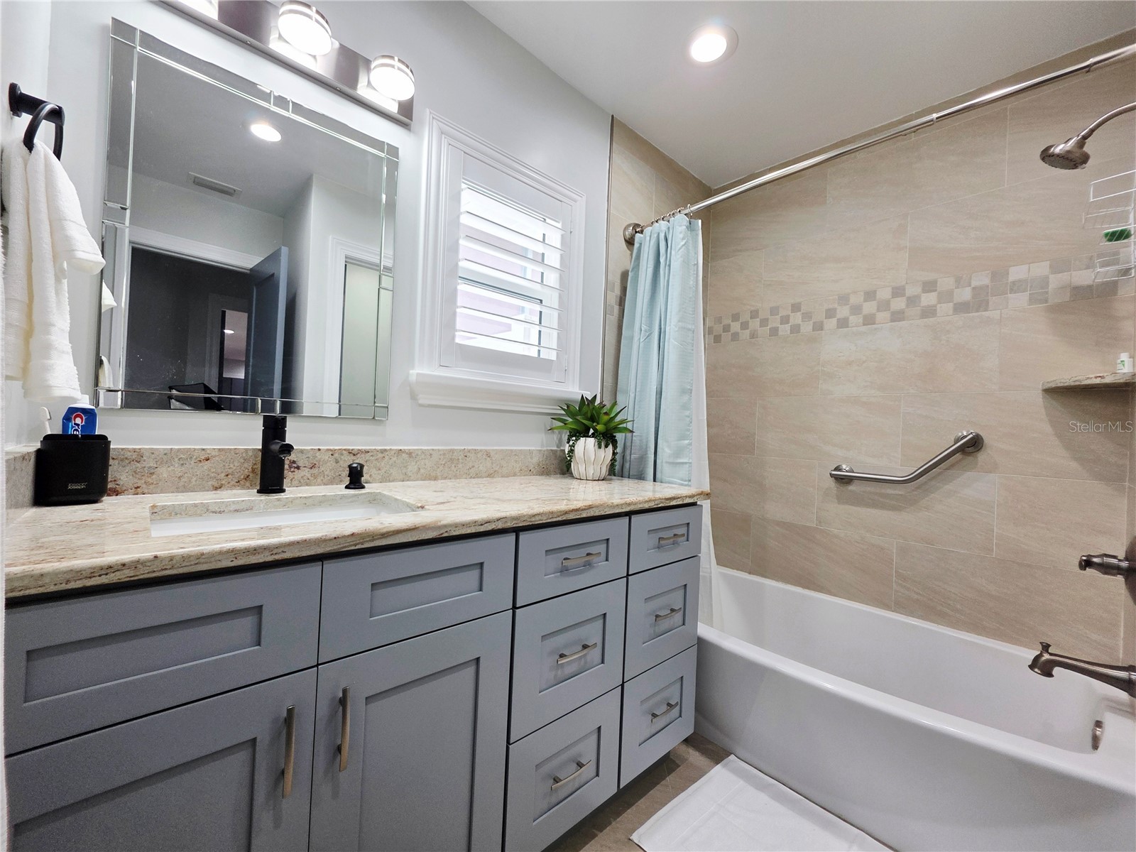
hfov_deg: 106.2
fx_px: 427
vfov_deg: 89.9
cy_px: 426
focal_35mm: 13
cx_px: 568
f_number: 1.9
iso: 64
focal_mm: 2.2
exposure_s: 1/120
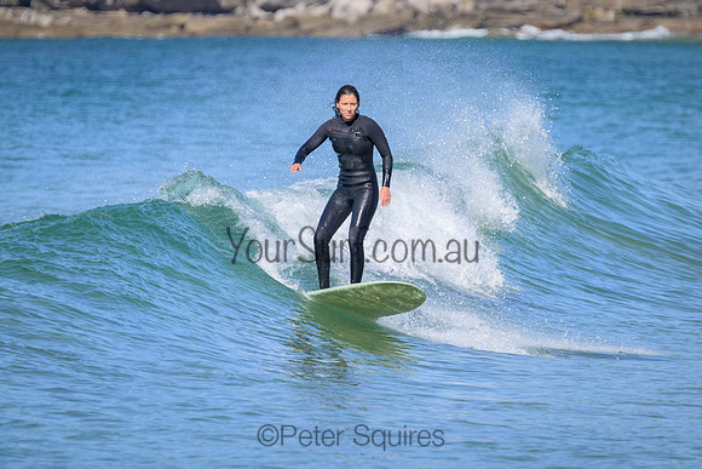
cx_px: 351
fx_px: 12482
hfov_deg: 3.2
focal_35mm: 640
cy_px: 234
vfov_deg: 2.1
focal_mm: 640
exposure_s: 1/2000
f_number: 11
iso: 1100
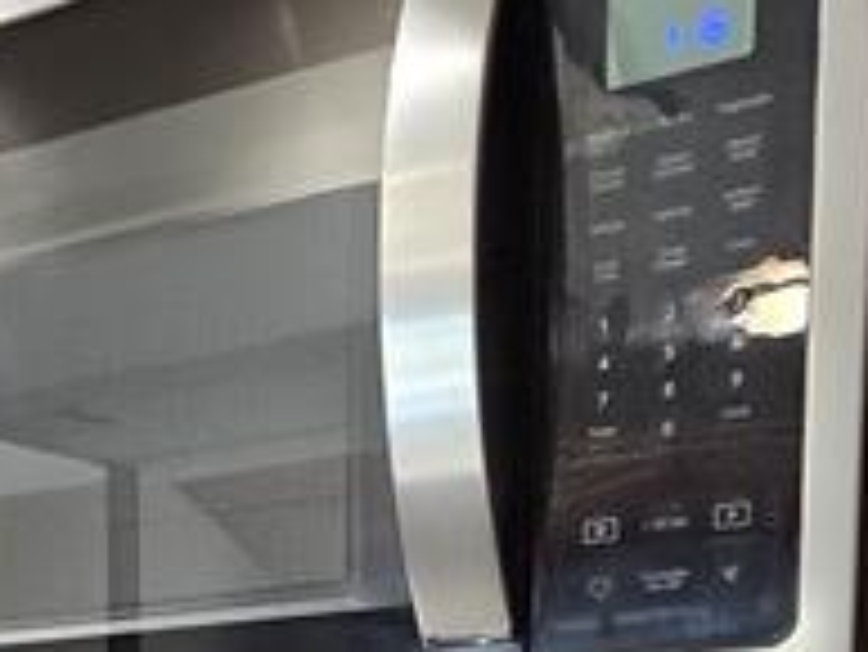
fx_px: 1731
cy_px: 1140
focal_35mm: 69
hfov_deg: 26.7
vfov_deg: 17.6
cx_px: 18
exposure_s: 1/60
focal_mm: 2.2
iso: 250
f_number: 2.2
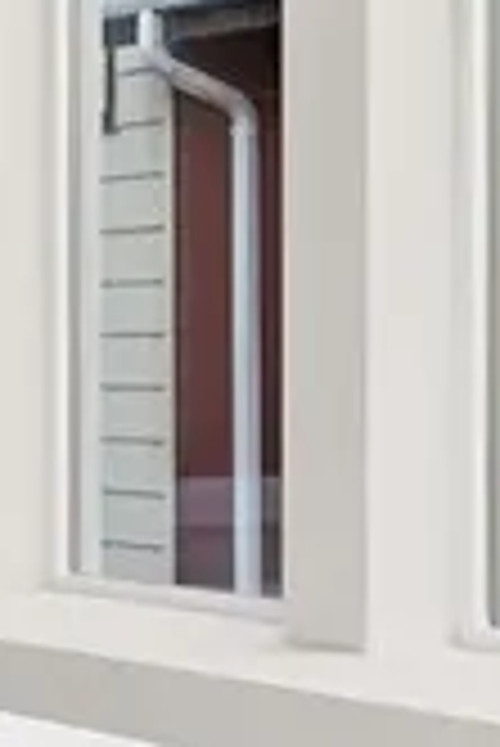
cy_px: 486
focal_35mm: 143
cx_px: 782
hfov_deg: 9.3
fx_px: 2973
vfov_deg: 14.3
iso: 500
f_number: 7.1
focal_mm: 14
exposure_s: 1/30
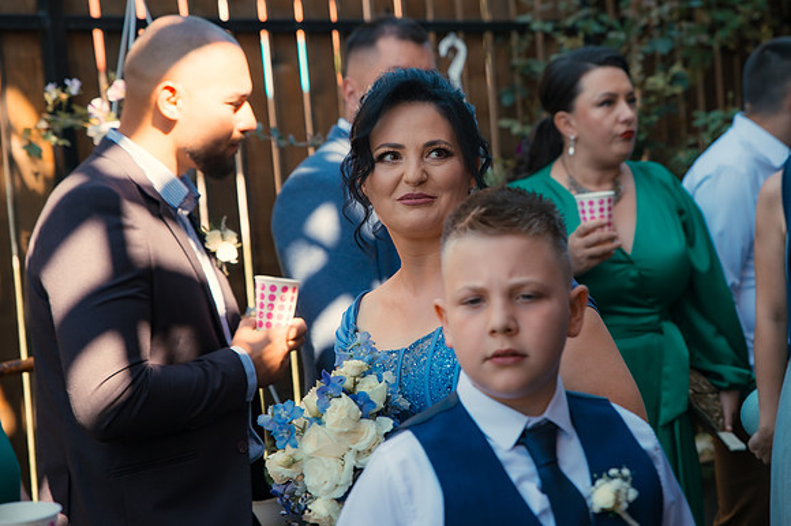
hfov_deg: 25.9
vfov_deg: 17.4
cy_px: 231
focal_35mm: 78
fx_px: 1722
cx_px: 443
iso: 100
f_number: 3.5
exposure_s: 1/250
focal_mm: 70
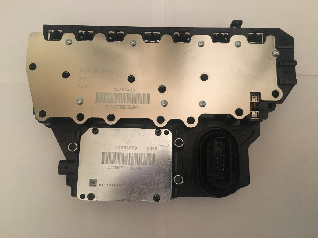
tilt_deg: -85.8
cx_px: 159
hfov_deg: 61.7
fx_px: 266
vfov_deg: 48.2
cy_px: 119
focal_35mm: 29
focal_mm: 4.15
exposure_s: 1/17
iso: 400
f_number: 2.2
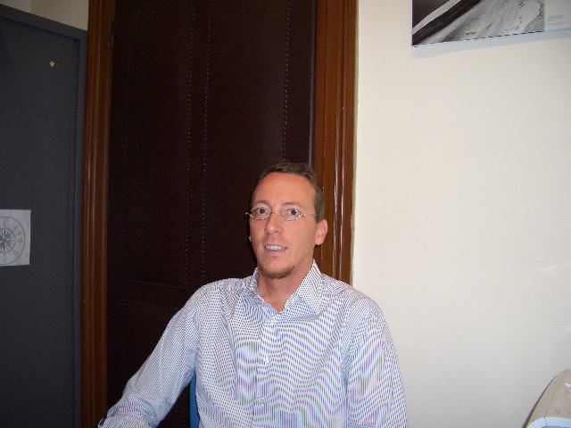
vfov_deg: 40.7
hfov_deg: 52.6
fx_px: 577
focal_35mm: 35
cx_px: 286
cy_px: 214
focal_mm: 5.8
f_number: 2.6
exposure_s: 1/60
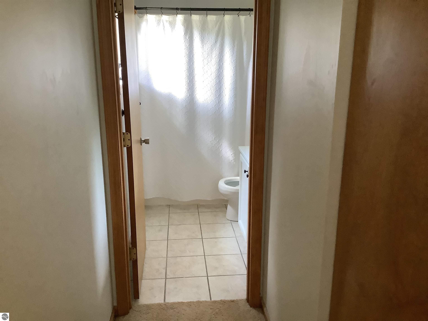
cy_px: 160
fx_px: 383
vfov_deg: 45.4
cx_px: 214
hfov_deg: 58.4
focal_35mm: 31
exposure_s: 1/60
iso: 320
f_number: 2.4
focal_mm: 3.3
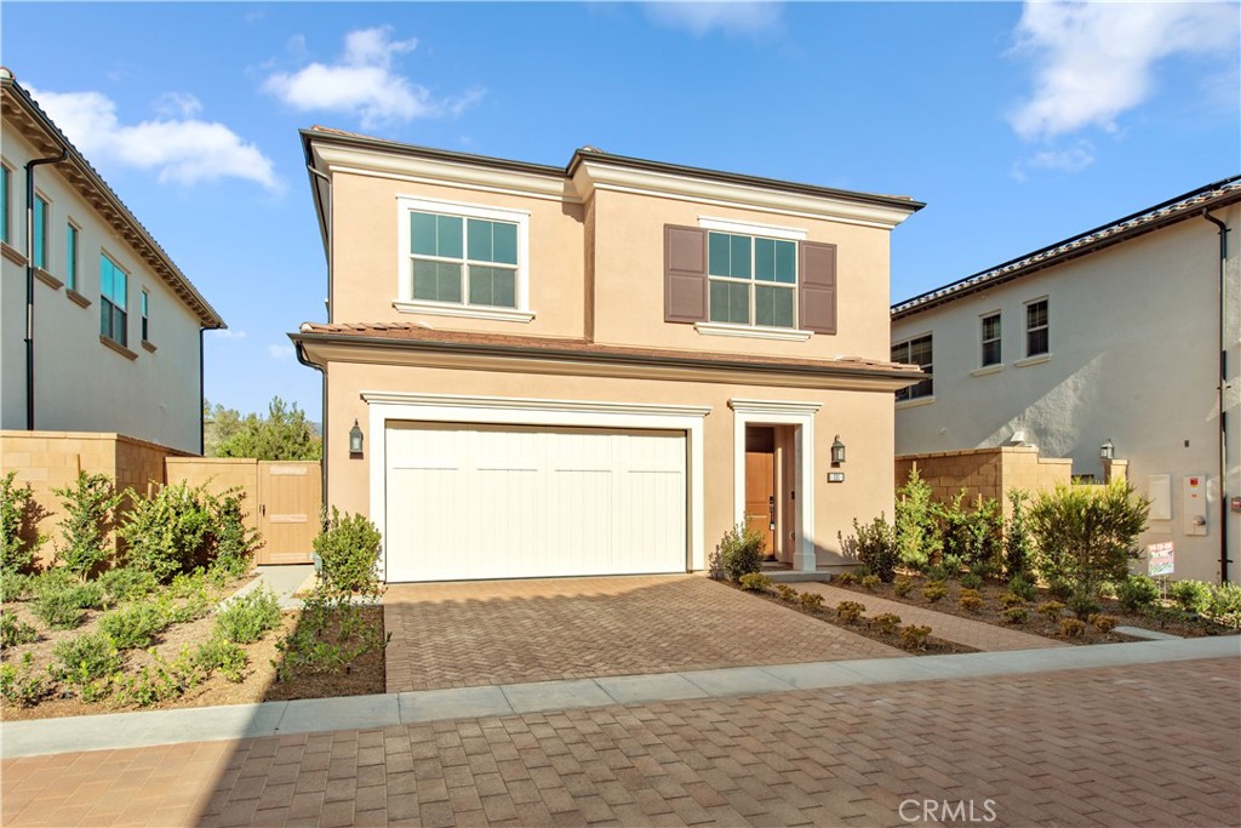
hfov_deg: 81.2
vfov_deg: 59.5
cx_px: 620
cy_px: 414
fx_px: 724
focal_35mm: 21
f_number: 11
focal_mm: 21
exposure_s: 1/500
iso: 200
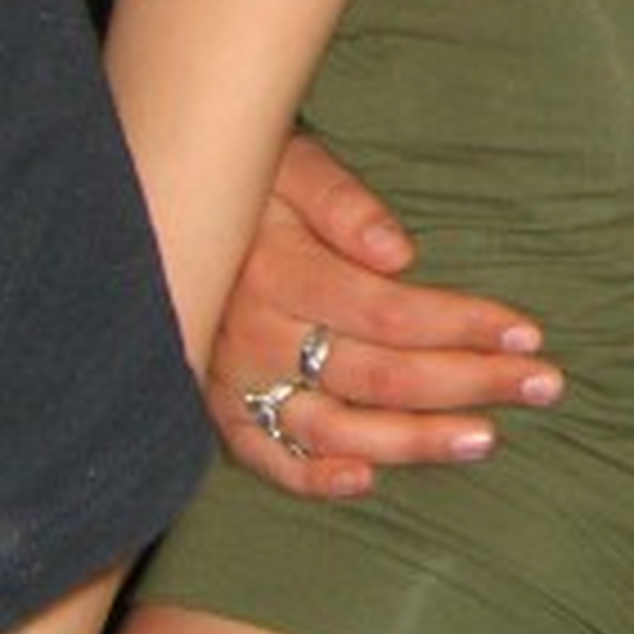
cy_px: -441
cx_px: 1120
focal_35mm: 190
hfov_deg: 8.8
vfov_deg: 8.9
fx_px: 3937
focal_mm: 7.9
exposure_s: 1/60
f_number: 2.8
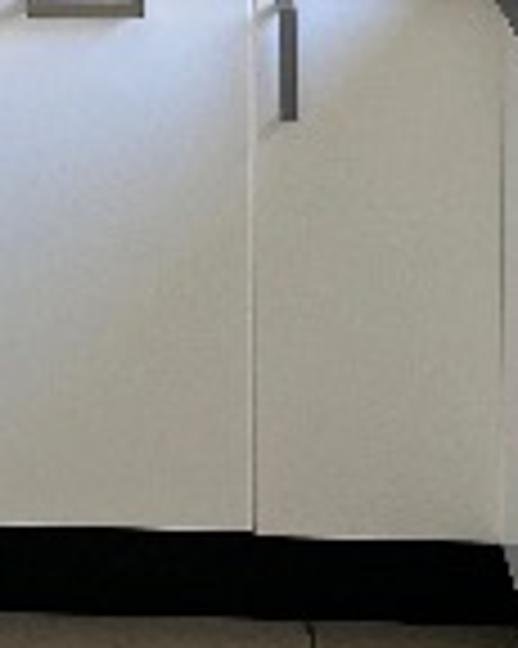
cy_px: -360
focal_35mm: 113
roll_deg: +0.4
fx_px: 2168
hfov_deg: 13.4
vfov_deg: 15.5
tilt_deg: -5.6
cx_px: 0
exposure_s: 1/121
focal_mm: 5.1
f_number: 1.6
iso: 100
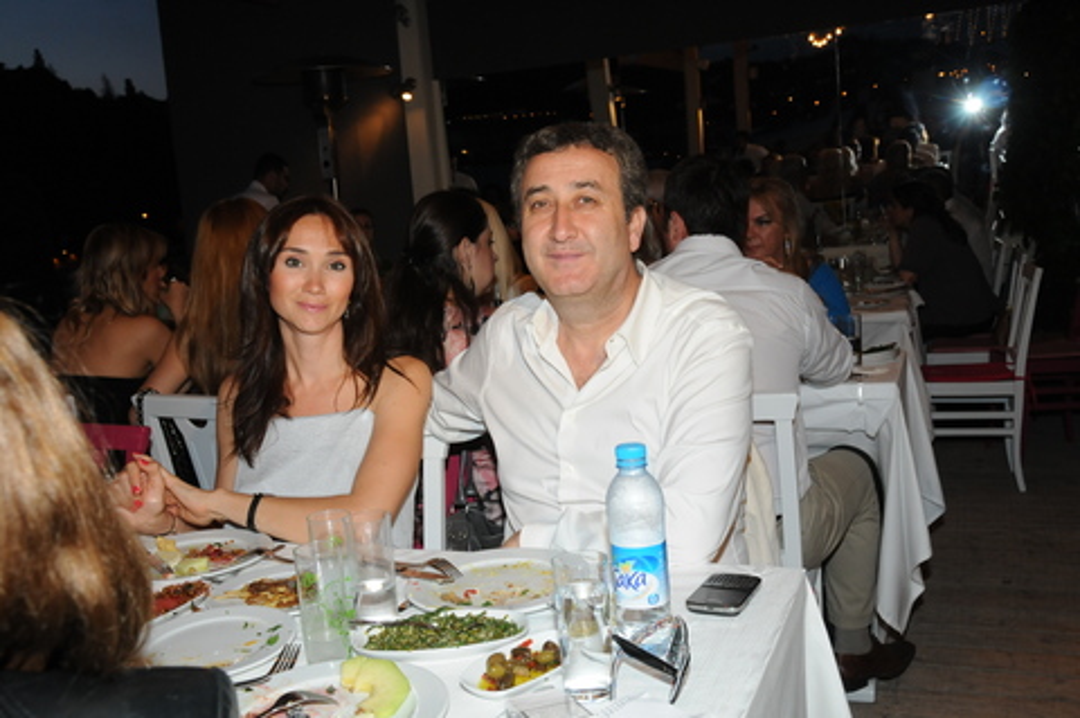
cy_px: 359
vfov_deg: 36.8
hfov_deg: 53.2
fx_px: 1079
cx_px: 540
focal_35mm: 36
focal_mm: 24
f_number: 7.1
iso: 800
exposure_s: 1/60
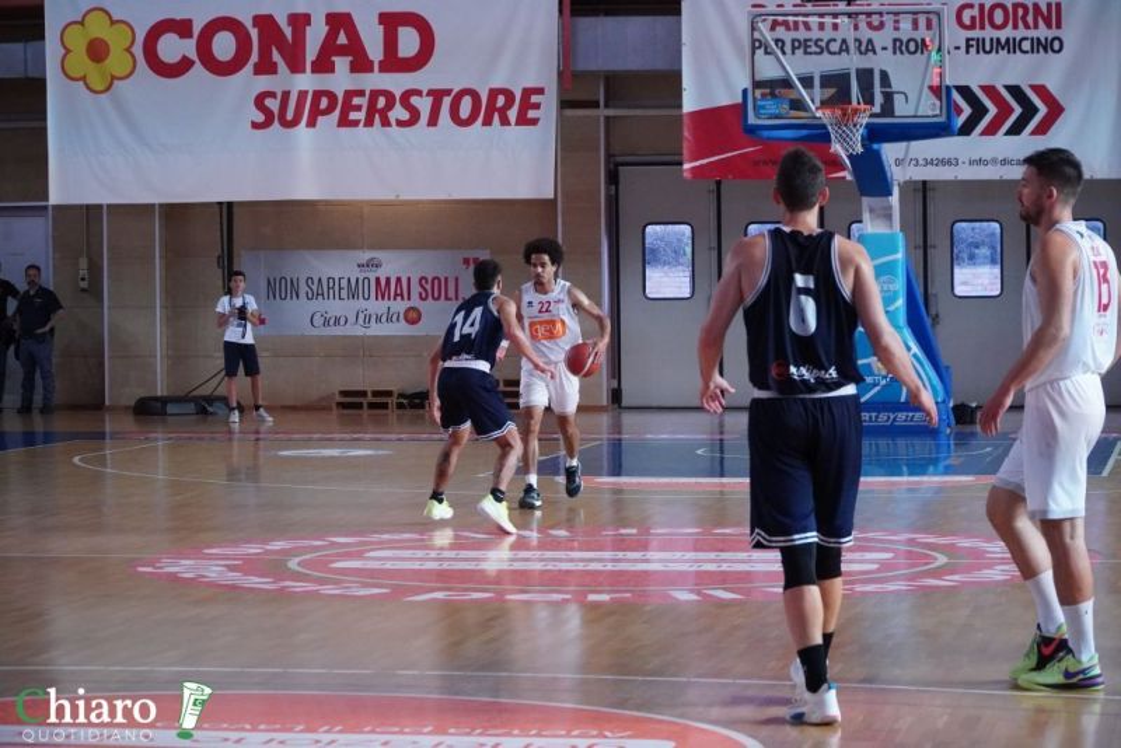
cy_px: 374
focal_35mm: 105
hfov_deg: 19.4
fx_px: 3271
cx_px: 560
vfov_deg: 13.1
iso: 5000
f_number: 5
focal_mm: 70
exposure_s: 1/800
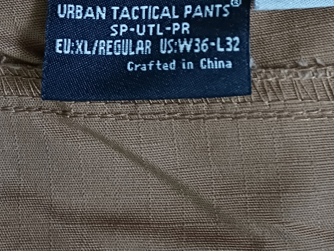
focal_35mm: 56
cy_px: 40
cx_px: 238
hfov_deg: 33.9
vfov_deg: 25.5
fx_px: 540
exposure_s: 1/20
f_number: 1.8
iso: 1250
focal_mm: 4.65
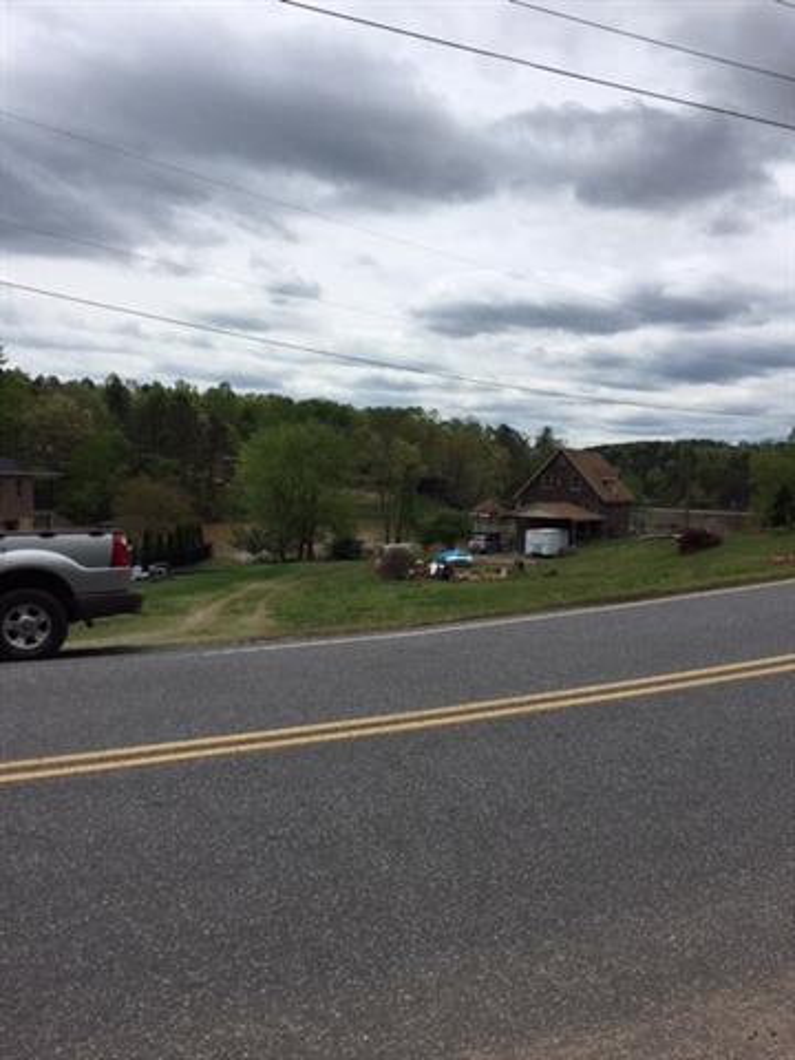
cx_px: 398
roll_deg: -0.5
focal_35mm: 29
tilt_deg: -2.1
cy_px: 530
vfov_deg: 61.7
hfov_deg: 48.2
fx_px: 888
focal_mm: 4.15
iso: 32
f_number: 2.2
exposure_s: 1/3968
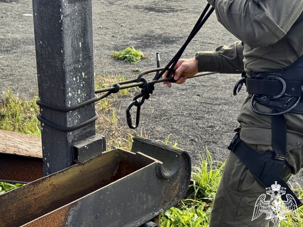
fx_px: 429
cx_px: 150
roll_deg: -3.4
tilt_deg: -20.7
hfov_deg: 38.9
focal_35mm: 49
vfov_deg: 29.7
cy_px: 115
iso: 64
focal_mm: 6.76
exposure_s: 1/557
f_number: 1.78
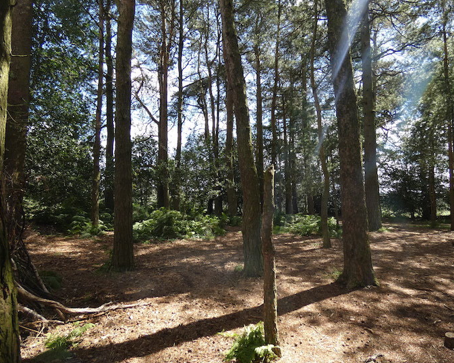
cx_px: 225
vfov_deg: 65.5
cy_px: 181
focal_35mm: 21
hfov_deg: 77.6
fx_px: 282
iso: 80
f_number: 2.8
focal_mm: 3.6
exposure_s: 1/250
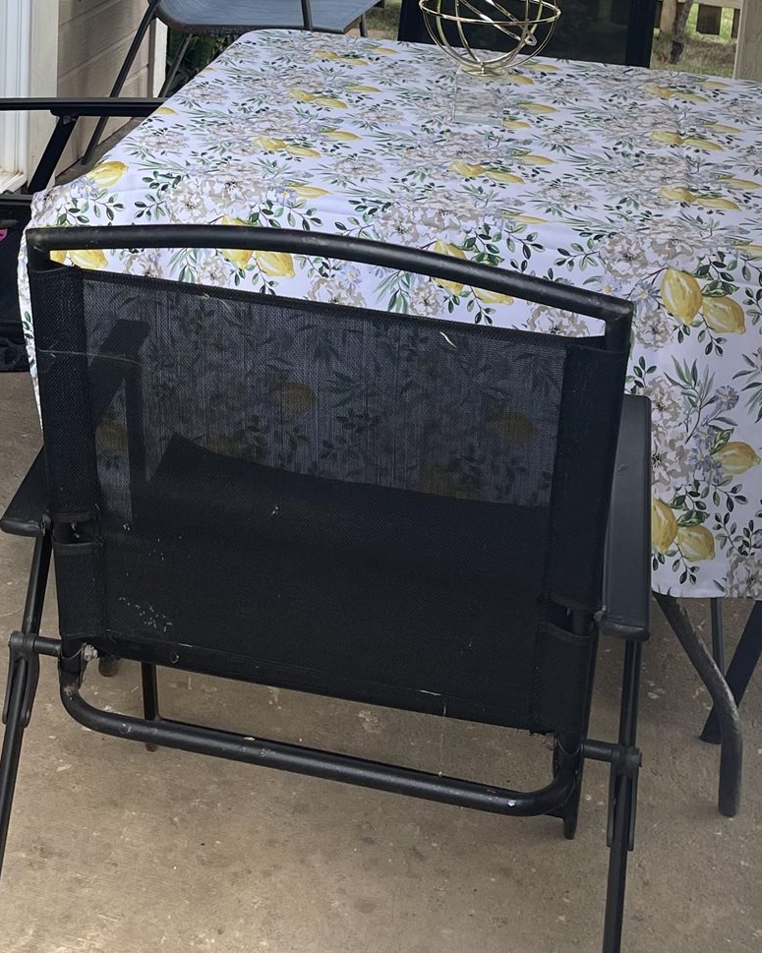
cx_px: 180
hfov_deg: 25.9
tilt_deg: -11.6
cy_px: -2
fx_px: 1635
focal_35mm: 58
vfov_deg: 30.2
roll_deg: -1.8
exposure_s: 1/121
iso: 32
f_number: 1.6
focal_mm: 5.1
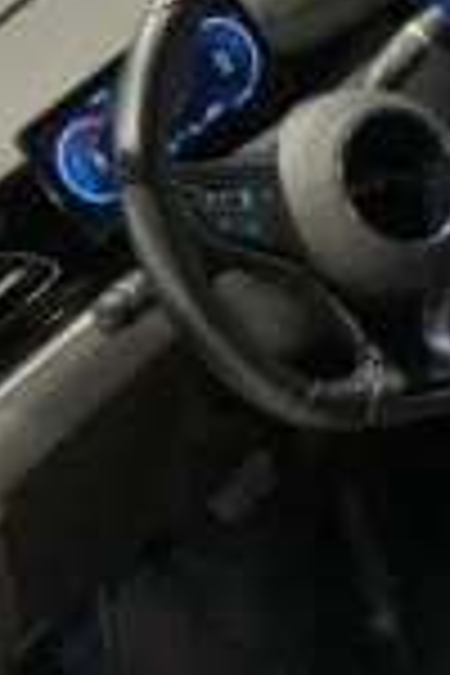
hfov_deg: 18.9
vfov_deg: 28.1
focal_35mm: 72
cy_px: 360
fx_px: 1350
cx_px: 198
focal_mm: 4.25
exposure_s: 1/31
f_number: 1.8
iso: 400
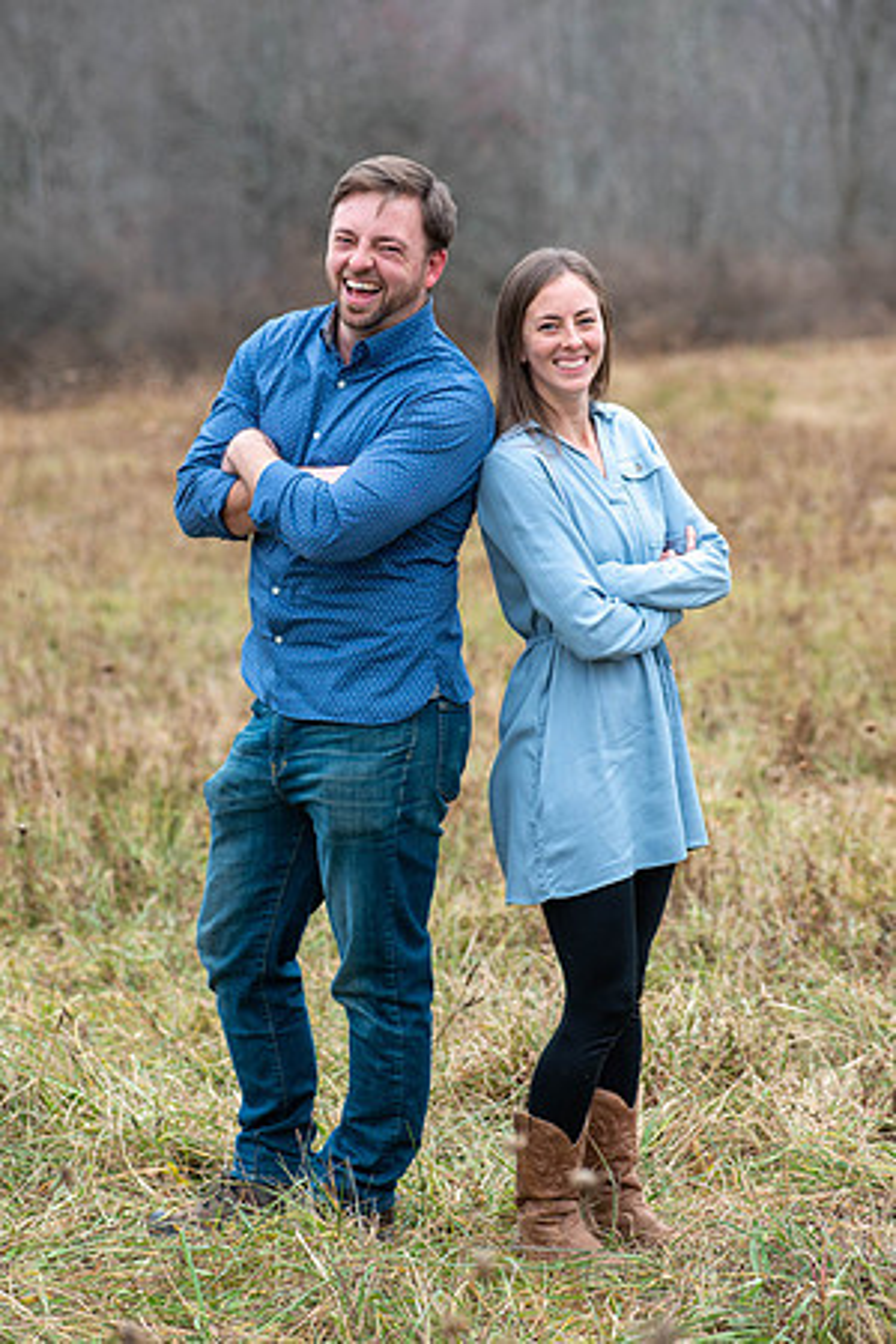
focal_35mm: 112
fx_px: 4181
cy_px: 672
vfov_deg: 18.3
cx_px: 448
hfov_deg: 12.2
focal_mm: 112
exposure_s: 1/250
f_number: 5
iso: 320
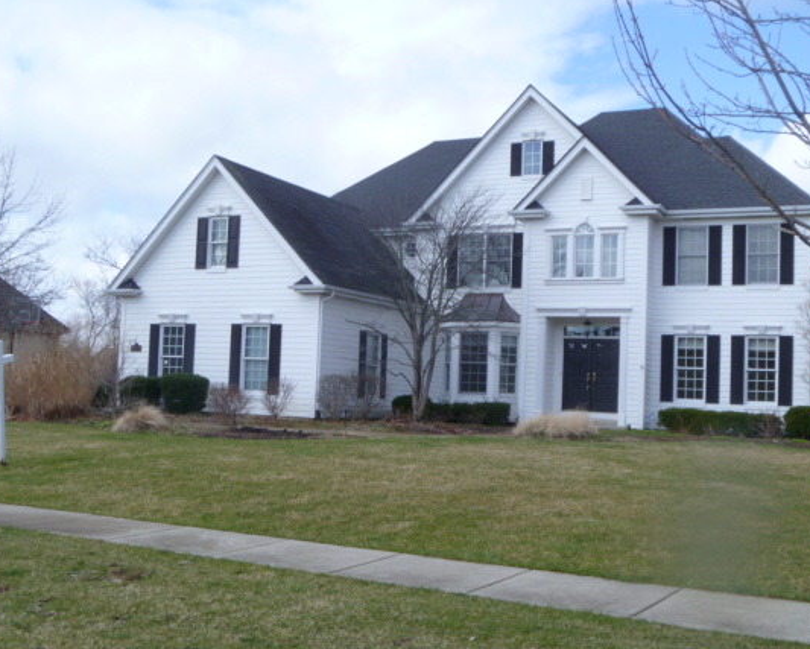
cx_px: 394
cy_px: 333
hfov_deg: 44.8
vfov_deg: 36.5
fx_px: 983
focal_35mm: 41
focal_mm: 6.3
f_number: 5.6
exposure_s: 1/200
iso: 80
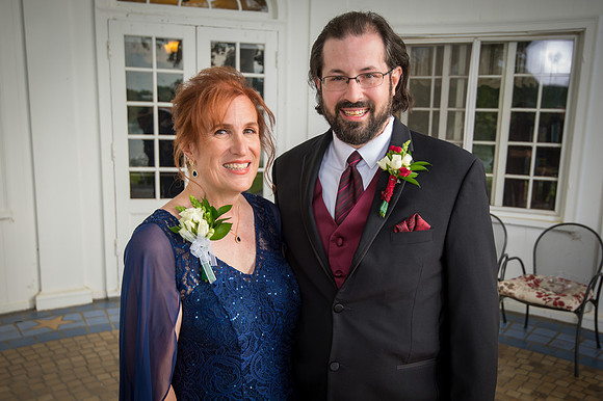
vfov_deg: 38.1
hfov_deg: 54.8
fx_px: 581
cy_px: 218
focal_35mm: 35
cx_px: 327
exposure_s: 1/180
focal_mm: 32
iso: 400
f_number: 4.8
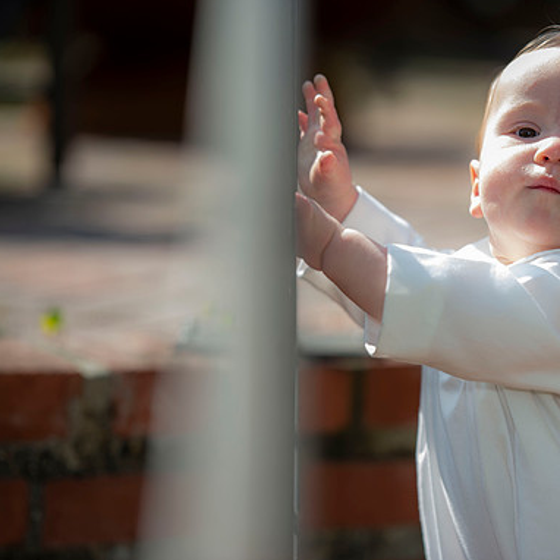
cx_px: 422
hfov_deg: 8.0
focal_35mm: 219
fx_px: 4008
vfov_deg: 8.0
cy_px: 279
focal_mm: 170
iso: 50
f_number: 2.8
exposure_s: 1/400
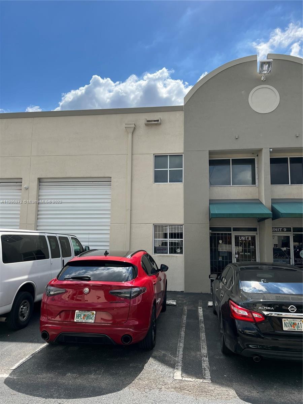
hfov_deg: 53.1
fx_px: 303
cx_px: 152
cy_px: 202
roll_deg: +0.4
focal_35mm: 26
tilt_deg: +9.7
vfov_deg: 67.3
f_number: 1.5
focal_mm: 5.7
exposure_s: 1/6211
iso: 50
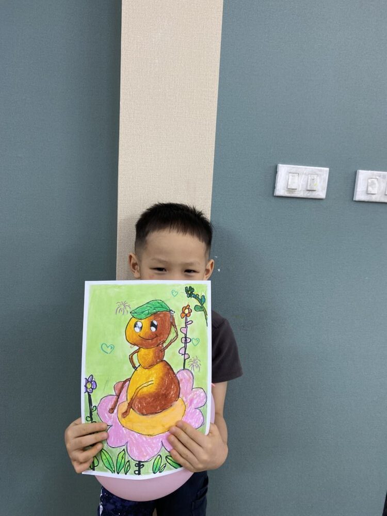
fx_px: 388
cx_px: 194
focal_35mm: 26
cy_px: 258
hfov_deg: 53.1
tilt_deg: -9.2
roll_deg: -3.5
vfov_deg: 67.3
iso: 80
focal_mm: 4.25
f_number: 1.8
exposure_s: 1/100
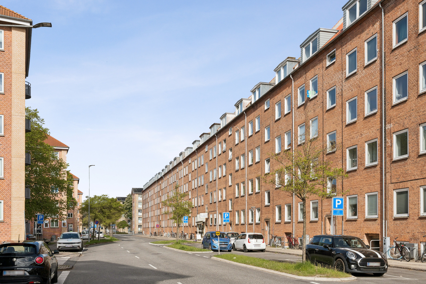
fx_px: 414
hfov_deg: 54.4
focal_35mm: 35
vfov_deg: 37.9
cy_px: 142
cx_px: 213
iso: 400
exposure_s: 1/1000
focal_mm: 35
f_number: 10
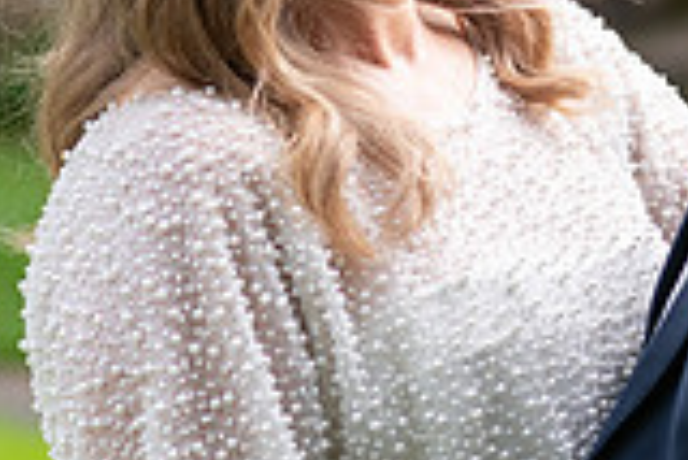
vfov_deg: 3.4
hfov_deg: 5.1
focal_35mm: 405
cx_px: 658
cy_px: -11
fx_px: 7747
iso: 200
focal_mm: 112
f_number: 3.5
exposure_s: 1/400
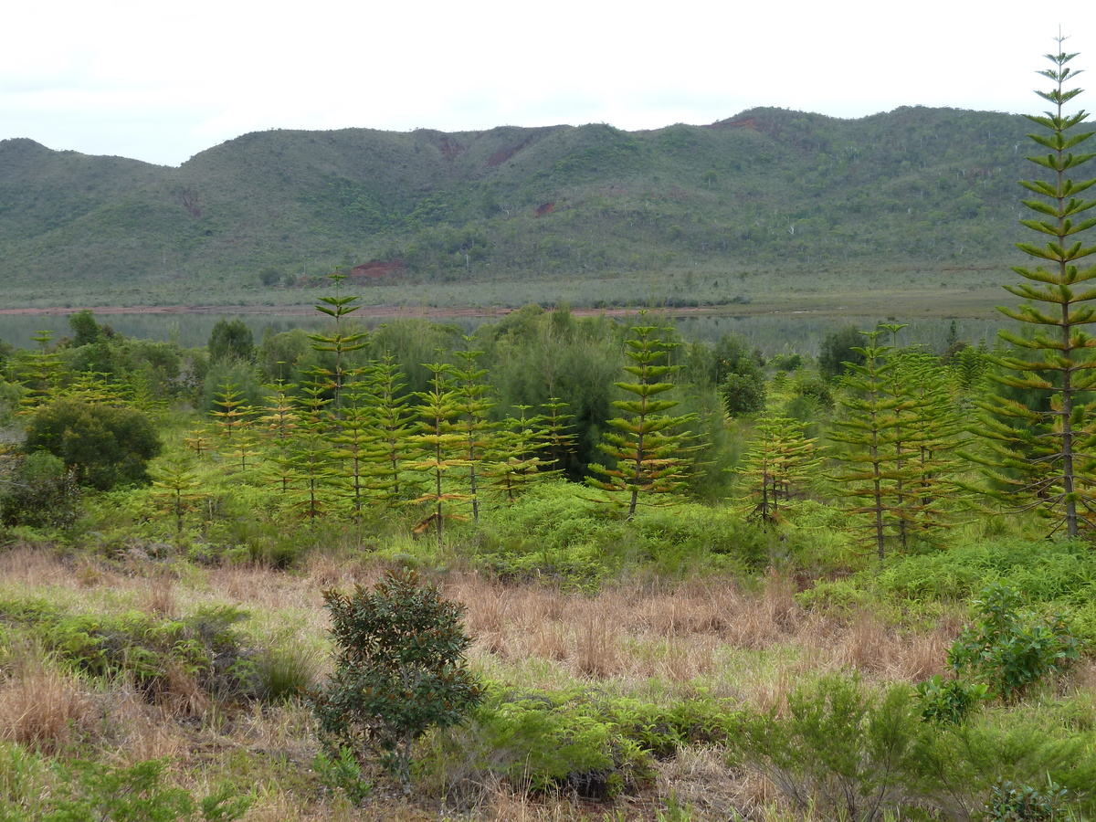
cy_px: 411
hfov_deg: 27.0
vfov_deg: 20.4
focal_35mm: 72
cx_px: 548
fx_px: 2280
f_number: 4.1
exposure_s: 1/200
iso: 80
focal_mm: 11.9
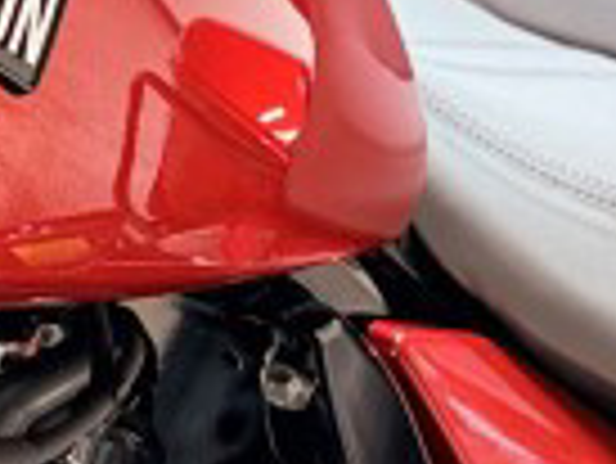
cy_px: 482
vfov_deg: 7.3
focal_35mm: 202
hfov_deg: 9.8
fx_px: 3598
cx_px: 137
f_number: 1.6
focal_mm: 5.96
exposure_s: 1/60
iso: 100
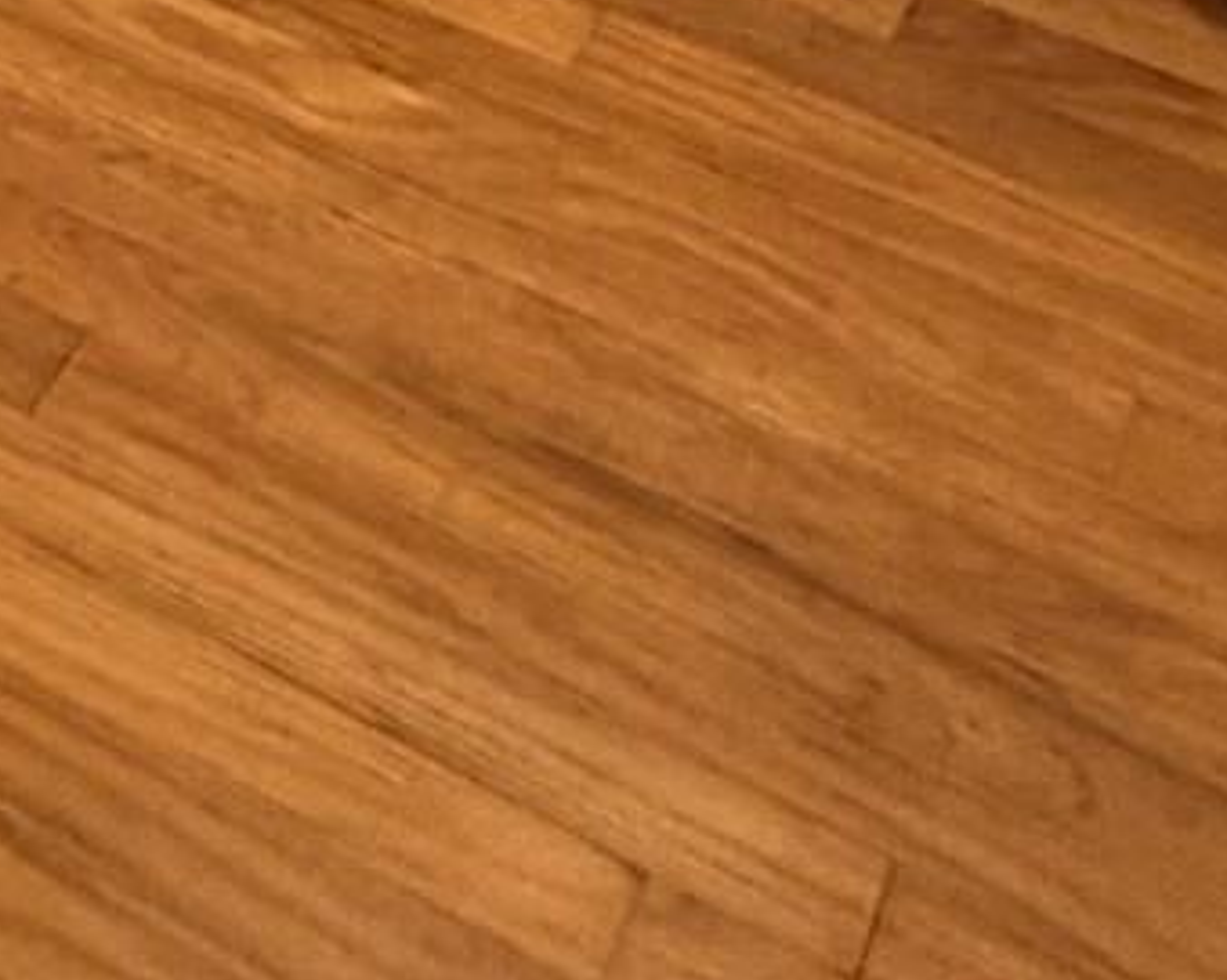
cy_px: -1794
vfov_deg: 11.4
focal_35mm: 93
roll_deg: -1.5
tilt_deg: -7.6
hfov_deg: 19.4
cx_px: -261
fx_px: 3376
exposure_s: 1/60
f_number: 2.2
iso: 320
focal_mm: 2.22
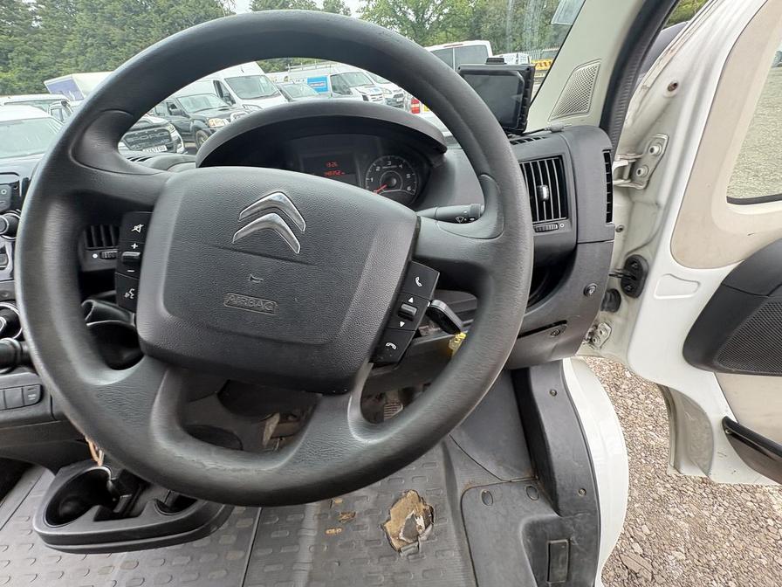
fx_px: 316
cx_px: 391
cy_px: 294
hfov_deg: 102.1
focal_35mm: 14
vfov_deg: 85.7
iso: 64
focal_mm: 2.22
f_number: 2.2
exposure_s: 1/139
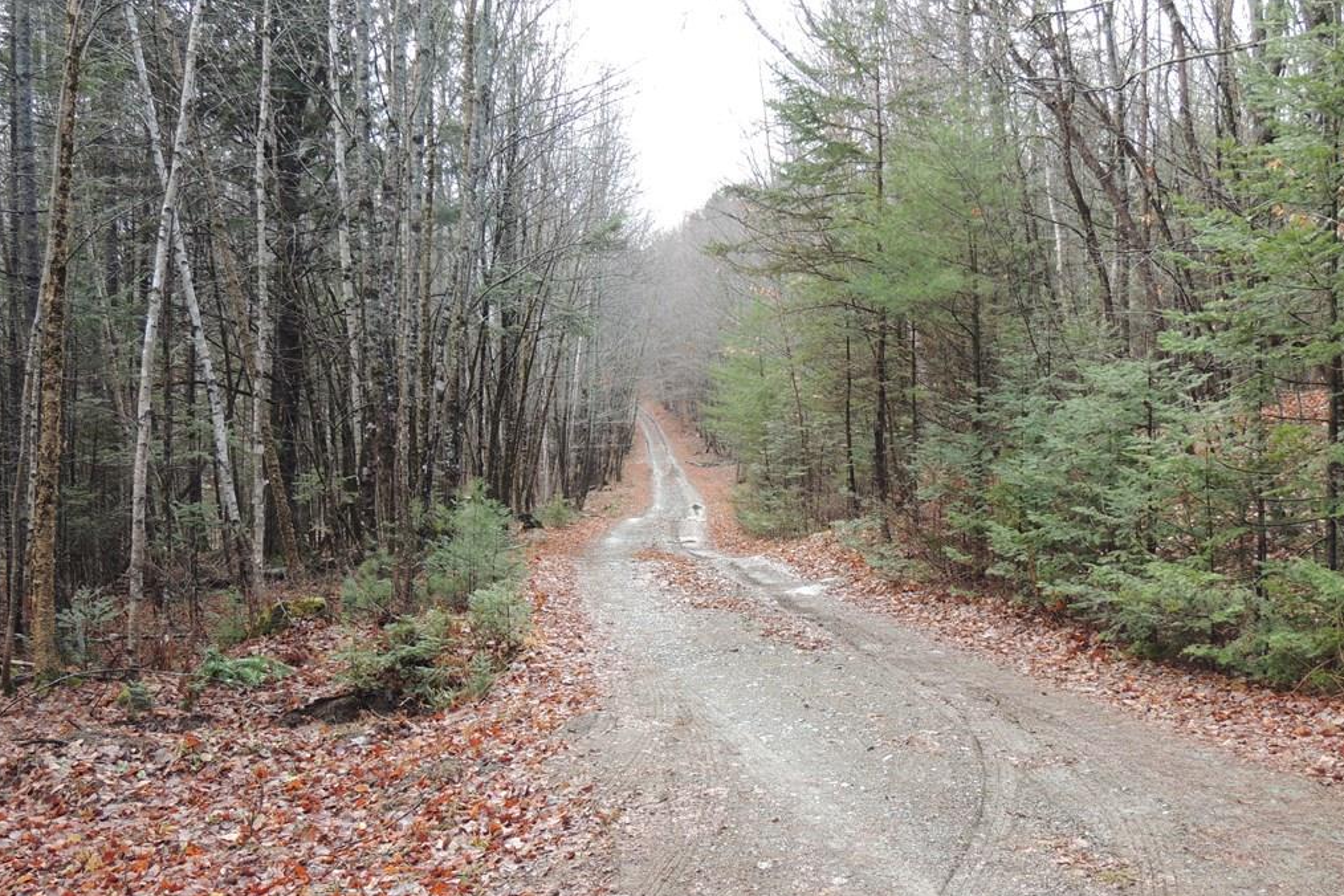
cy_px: 443
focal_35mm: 42
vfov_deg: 31.9
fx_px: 1568
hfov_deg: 46.4
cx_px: 675
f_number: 3.3
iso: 100
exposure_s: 1/50
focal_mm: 7.1
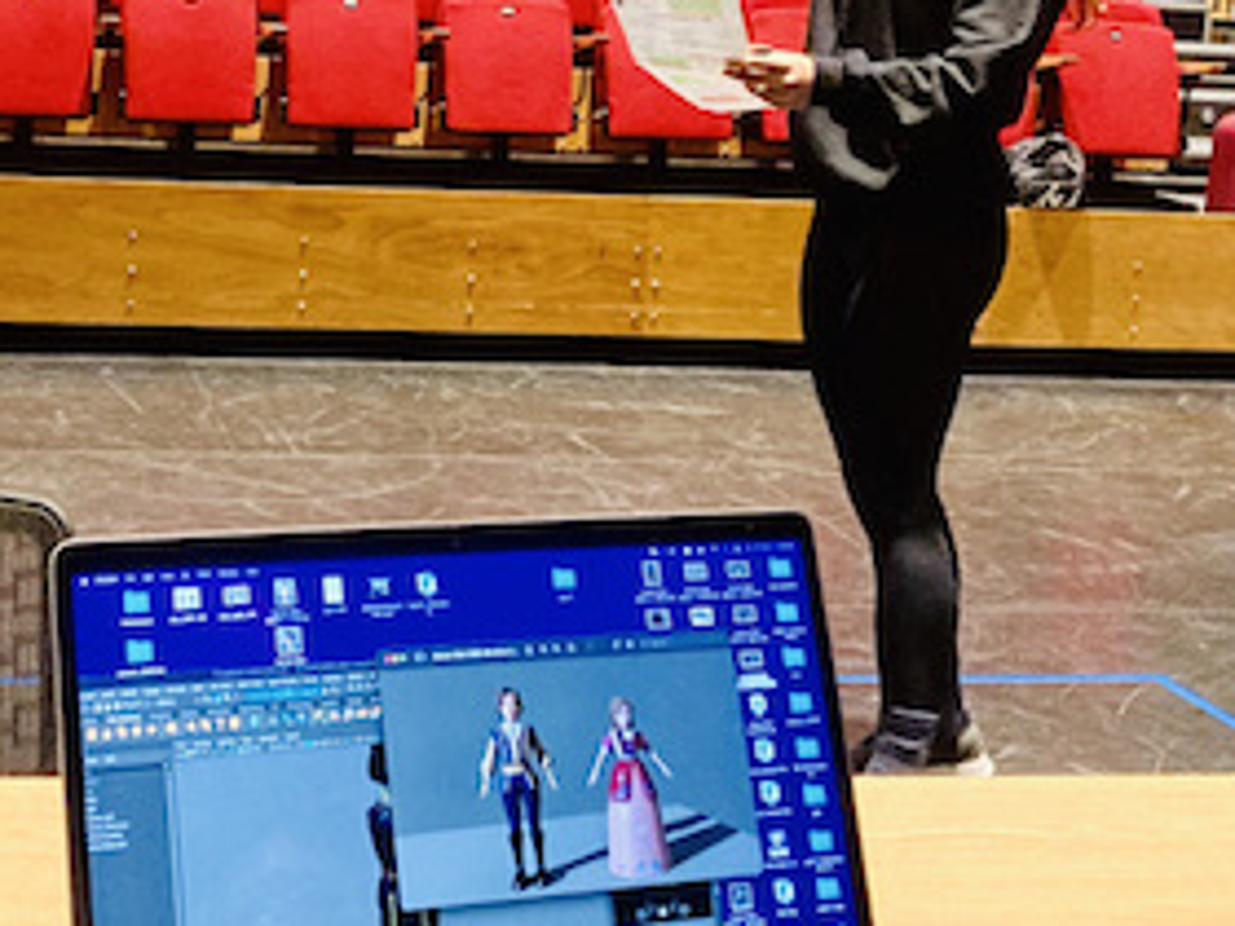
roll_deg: -2.8
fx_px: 2283
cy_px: 225
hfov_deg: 29.6
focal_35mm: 64
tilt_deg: -6.4
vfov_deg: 22.7
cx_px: 260
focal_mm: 3.99
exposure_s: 1/37
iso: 400
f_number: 1.8
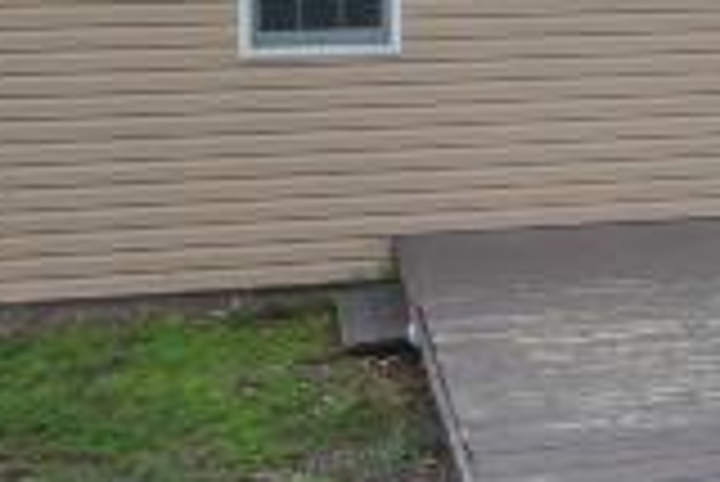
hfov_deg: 19.0
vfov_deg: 13.3
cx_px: 904
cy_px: -126
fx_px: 2002
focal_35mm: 100
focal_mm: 4.3
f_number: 3.3
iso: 100
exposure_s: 1/160
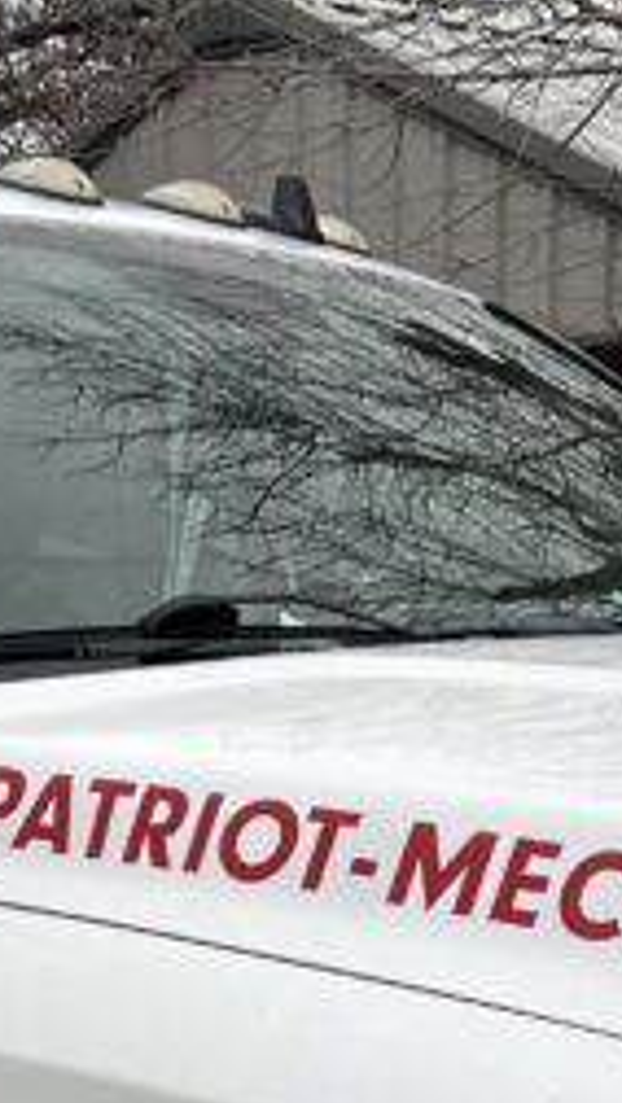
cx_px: 145
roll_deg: -0.2
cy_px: 1427
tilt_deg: -15.2
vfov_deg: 17.5
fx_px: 3367
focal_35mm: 115
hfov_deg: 10.5
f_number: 1.5
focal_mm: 5.7
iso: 50
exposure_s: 1/887
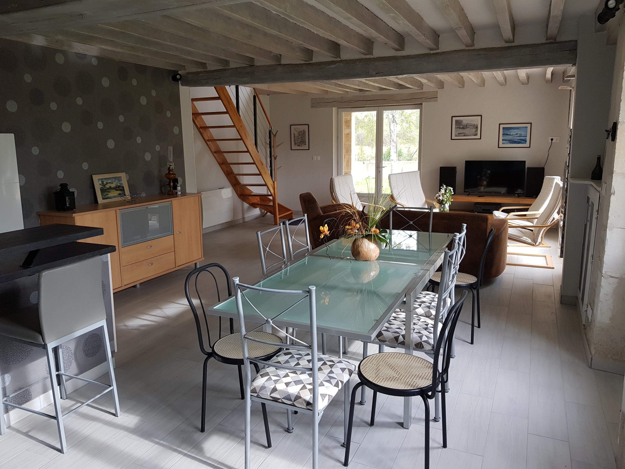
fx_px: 469
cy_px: 234
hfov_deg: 67.3
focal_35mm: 26
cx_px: 312
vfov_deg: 53.1
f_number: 1.7
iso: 80
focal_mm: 4.2
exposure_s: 1/100
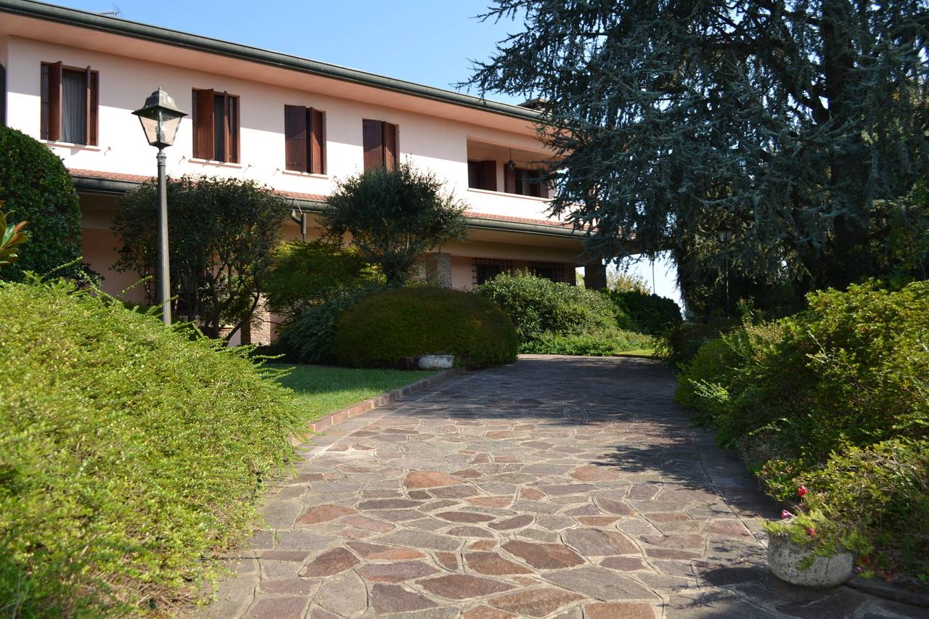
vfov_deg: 40.0
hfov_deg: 57.2
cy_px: 310
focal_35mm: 33
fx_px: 851
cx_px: 464
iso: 100
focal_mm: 22
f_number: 7.1
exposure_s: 1/200
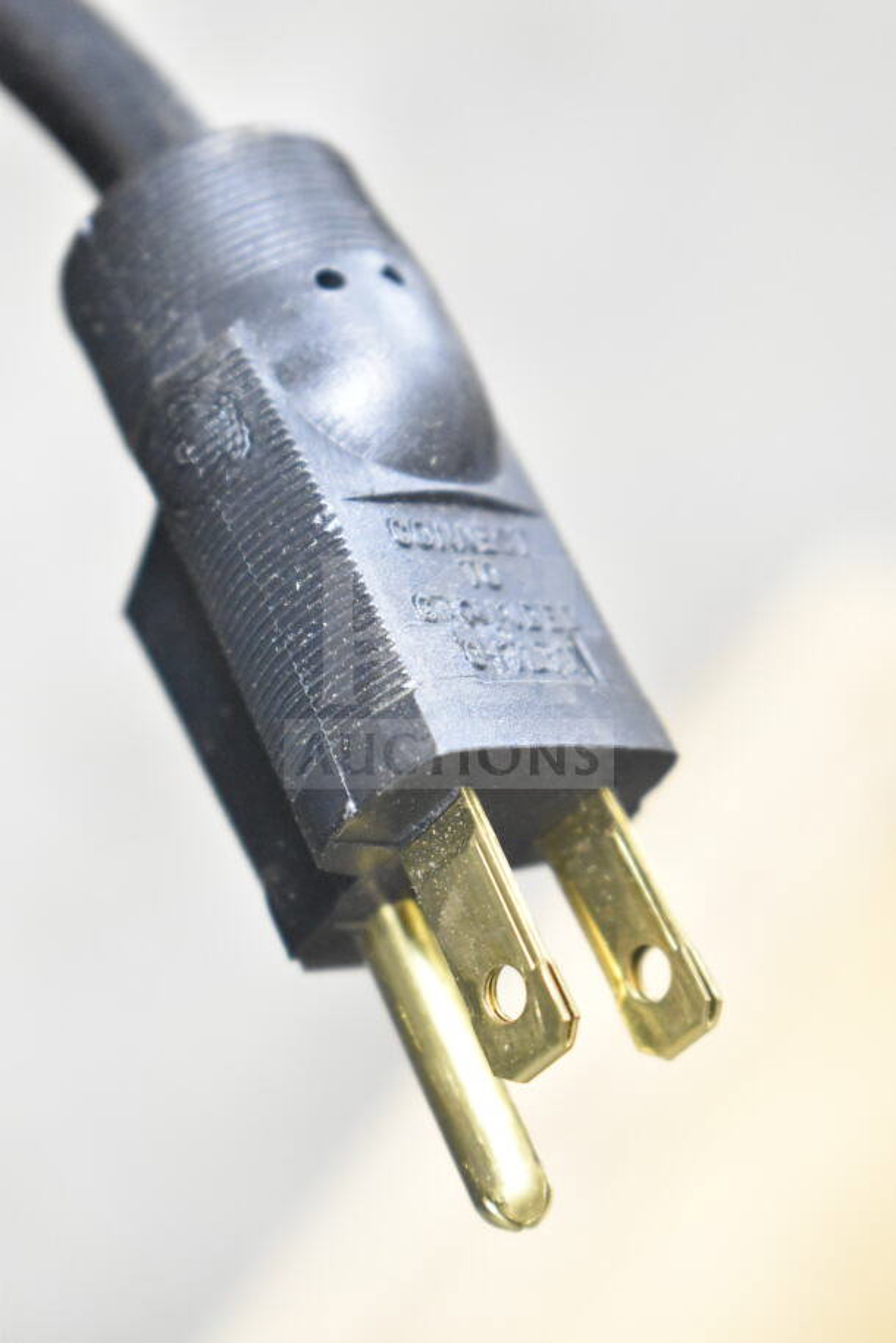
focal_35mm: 82
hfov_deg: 16.6
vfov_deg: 24.6
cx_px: 448
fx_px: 3077
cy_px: 672
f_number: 5.6
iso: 9000
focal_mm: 55
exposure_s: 1/100
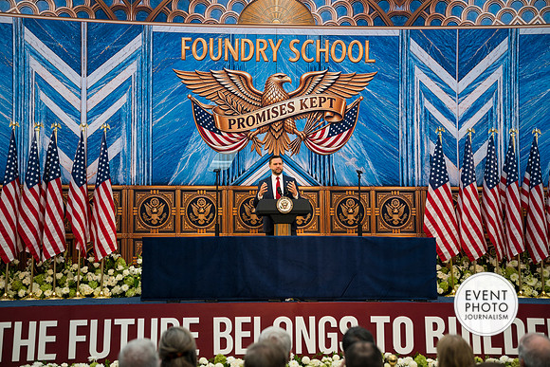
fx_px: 840
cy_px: 184
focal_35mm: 55
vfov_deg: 24.6
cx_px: 275
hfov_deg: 36.2
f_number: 2.8
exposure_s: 1/320
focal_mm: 55
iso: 320
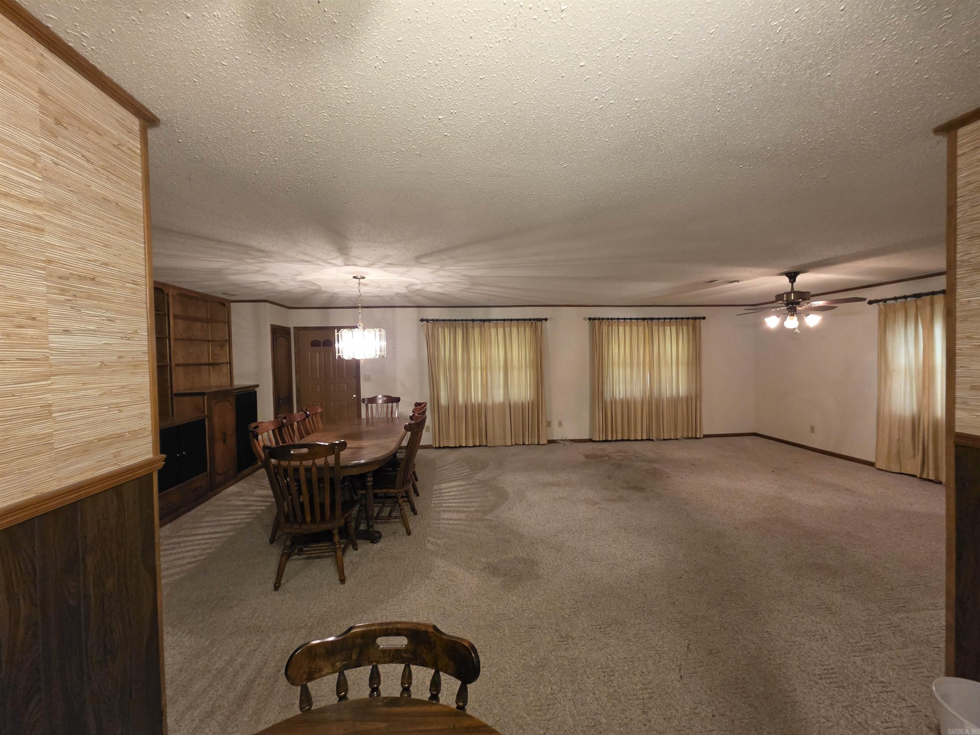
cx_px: 490
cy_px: 368
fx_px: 368
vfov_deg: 89.9
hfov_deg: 106.2
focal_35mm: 13
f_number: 1.9
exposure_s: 1/60
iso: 500
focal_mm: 2.2
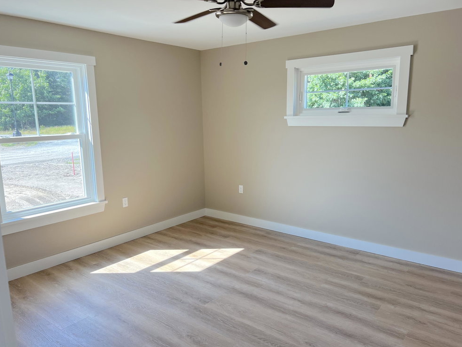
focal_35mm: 27
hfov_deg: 65.3
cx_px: 233
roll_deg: +1.6
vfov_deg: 51.4
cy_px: 180
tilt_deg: -10.5
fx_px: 360
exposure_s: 1/232
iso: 50
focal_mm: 5.7
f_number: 1.5
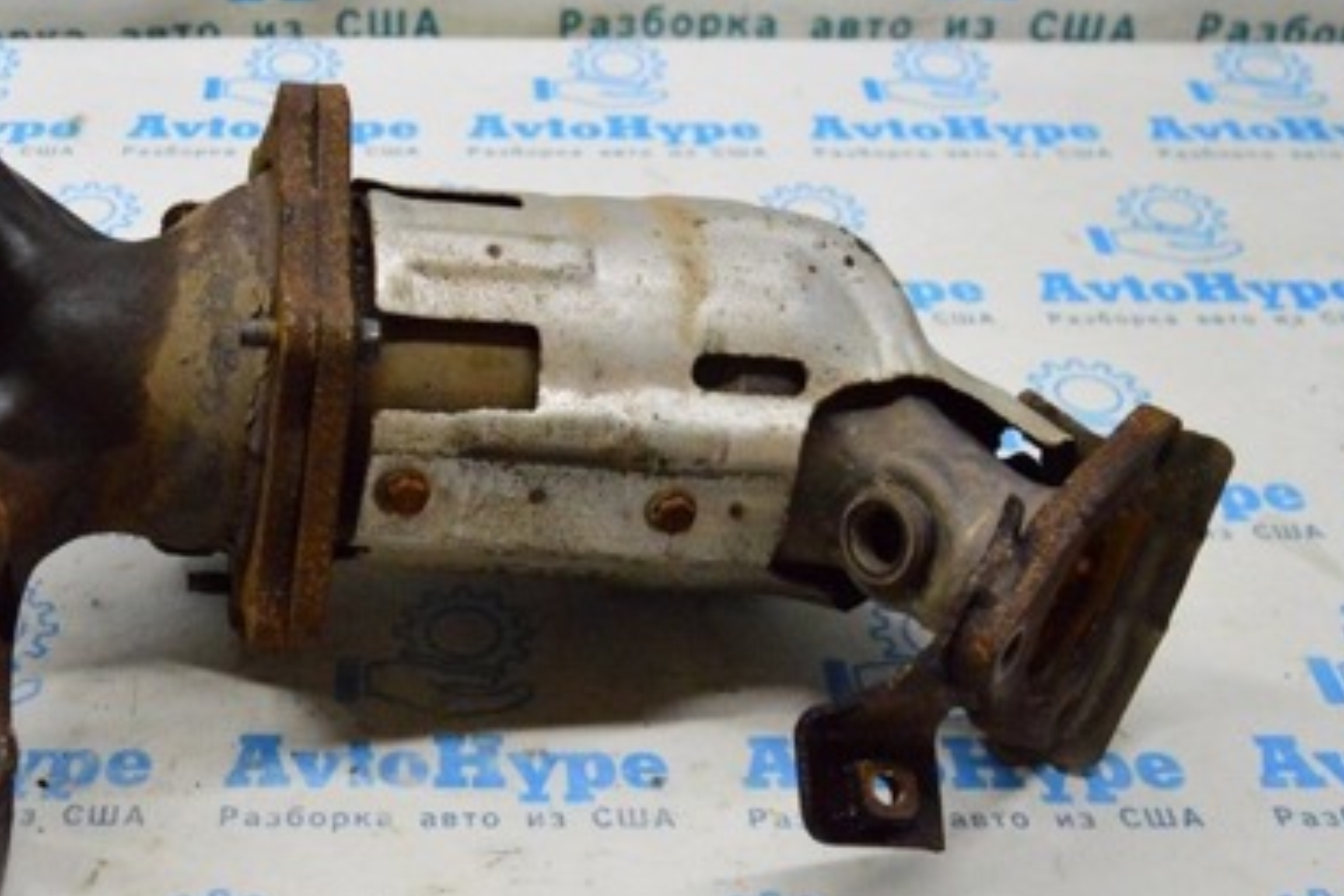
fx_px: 2053
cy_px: 429
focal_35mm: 55
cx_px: 332
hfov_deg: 35.4
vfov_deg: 24.6
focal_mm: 22
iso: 6400
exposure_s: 1/1000
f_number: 3.8
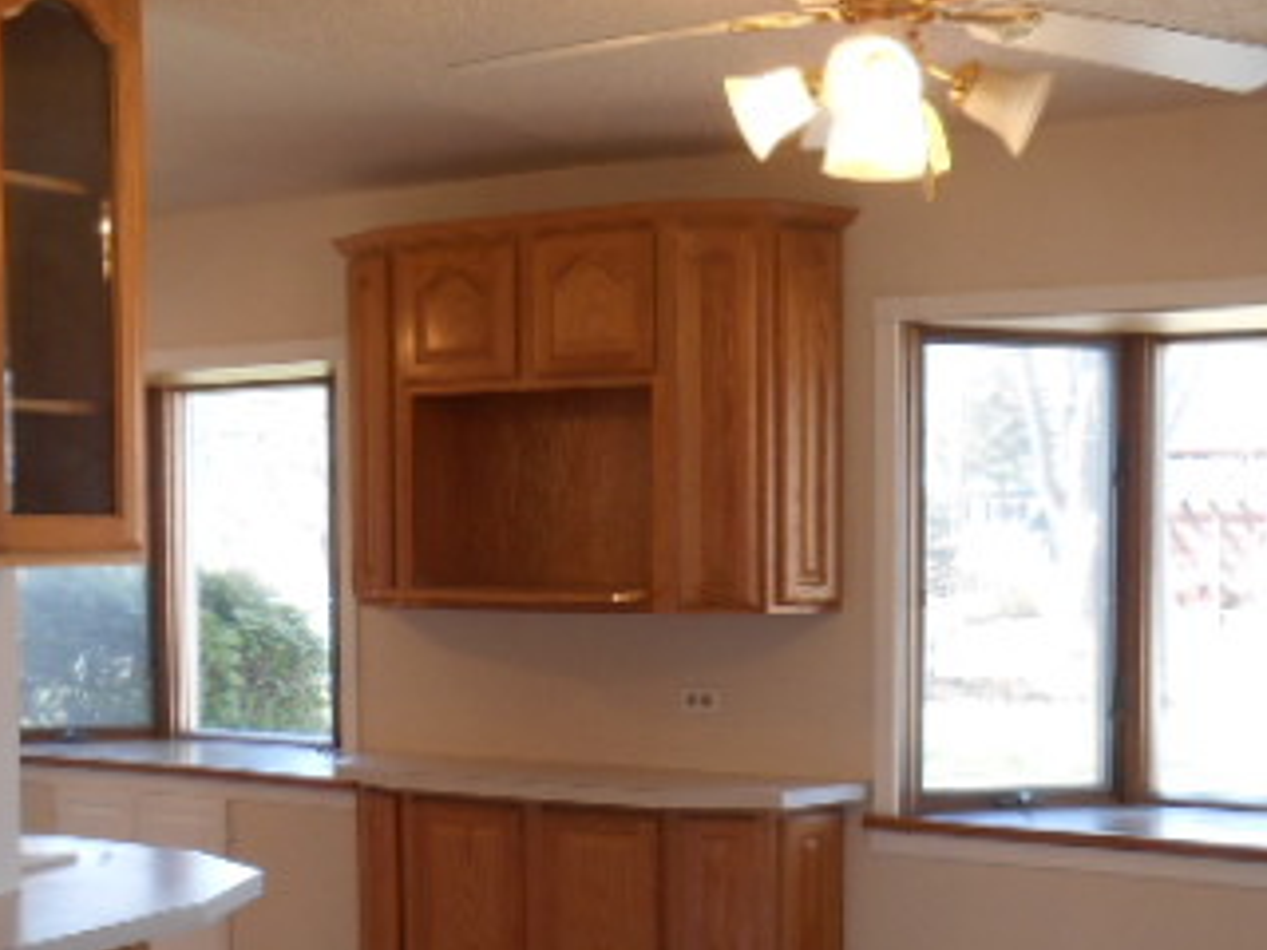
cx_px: 637
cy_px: 645
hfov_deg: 36.8
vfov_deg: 27.8
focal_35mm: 52
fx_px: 1903
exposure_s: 1/30
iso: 125
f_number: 3.4
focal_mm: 4.7
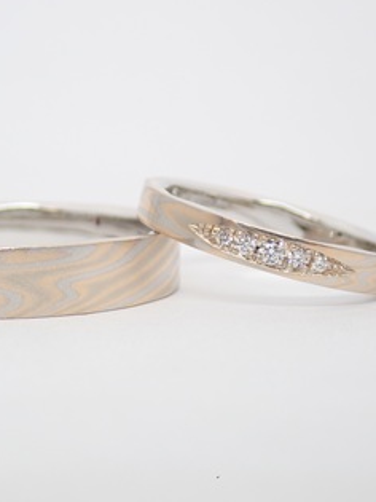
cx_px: 110
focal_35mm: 110
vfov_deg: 17.9
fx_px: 1594
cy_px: 248
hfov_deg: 13.4
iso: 200
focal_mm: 13.65
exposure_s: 1/100
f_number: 4.1
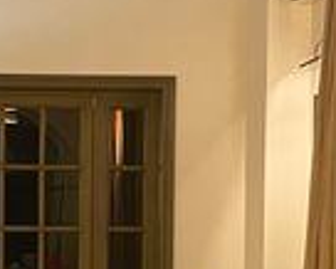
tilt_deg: -2.0
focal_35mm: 112
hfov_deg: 16.9
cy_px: 262
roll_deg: -0.9
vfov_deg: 13.6
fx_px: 1115
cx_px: 20
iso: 400
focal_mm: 4.25
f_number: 1.8
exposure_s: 1/33
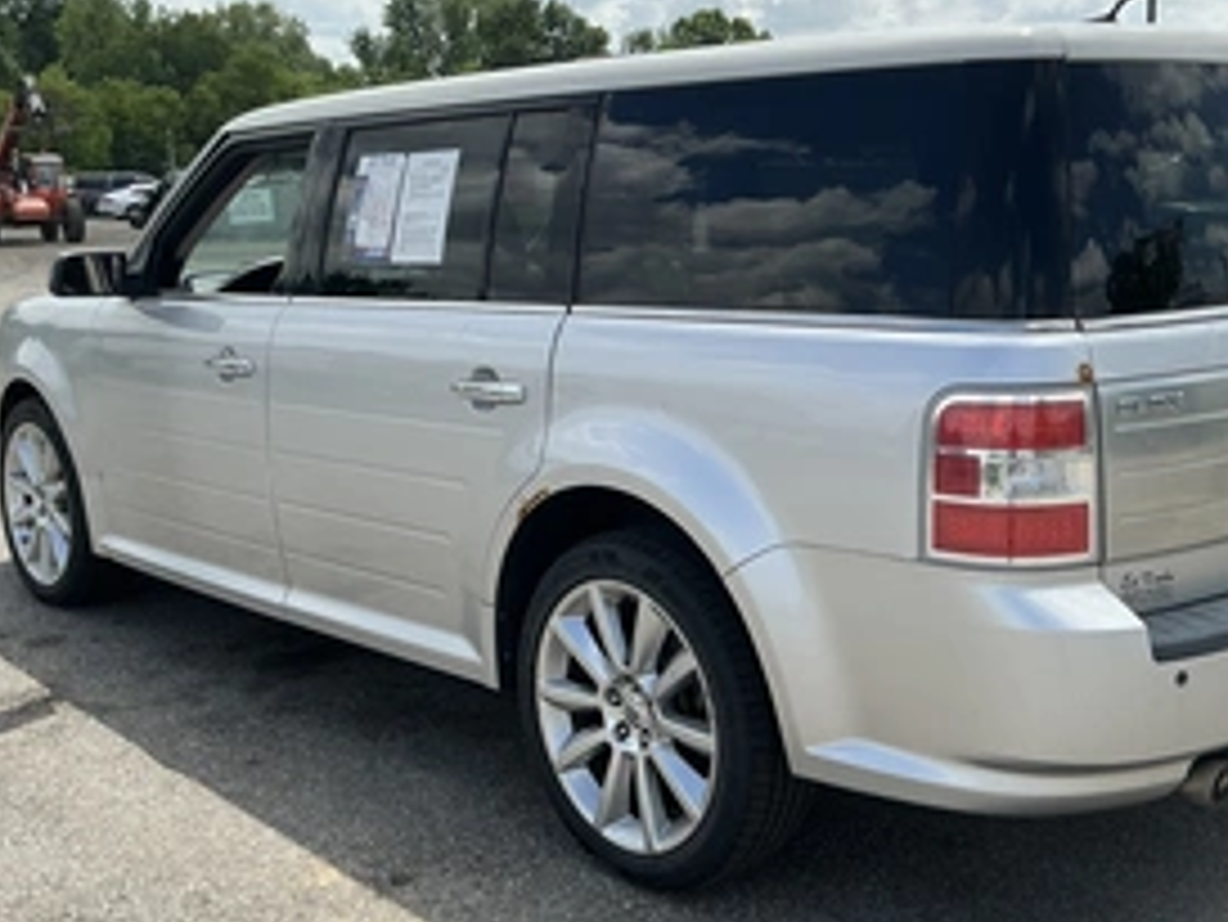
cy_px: 414
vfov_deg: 35.1
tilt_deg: -6.5
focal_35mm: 41
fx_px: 1455
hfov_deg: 45.4
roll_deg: +0.3
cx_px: 751
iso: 25
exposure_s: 1/2058
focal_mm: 3
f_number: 1.8
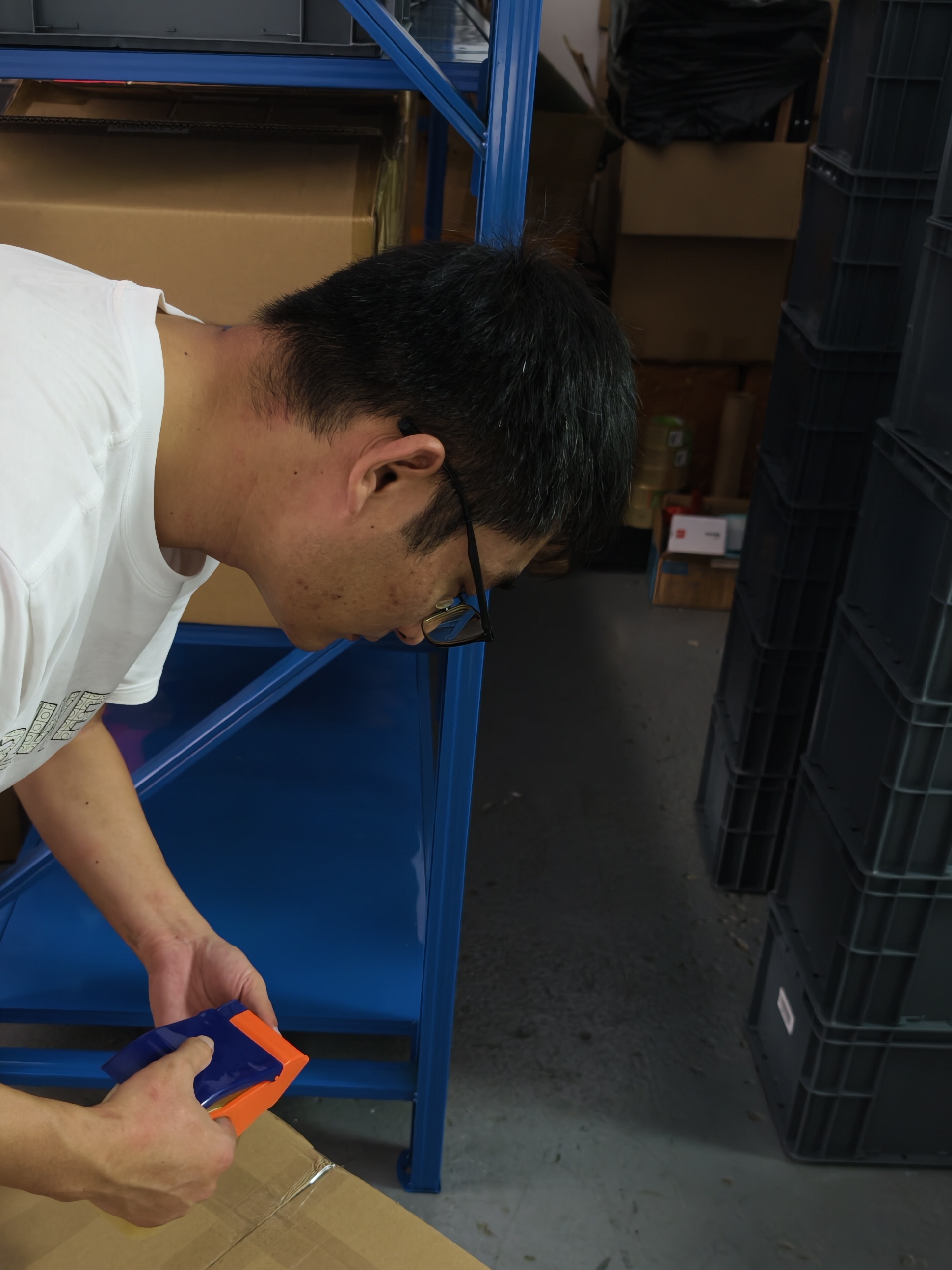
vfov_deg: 48.3
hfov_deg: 37.5
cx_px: 356
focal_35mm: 38
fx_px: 1394
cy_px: 821
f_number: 1.57
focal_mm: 7
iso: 3460
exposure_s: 1/269
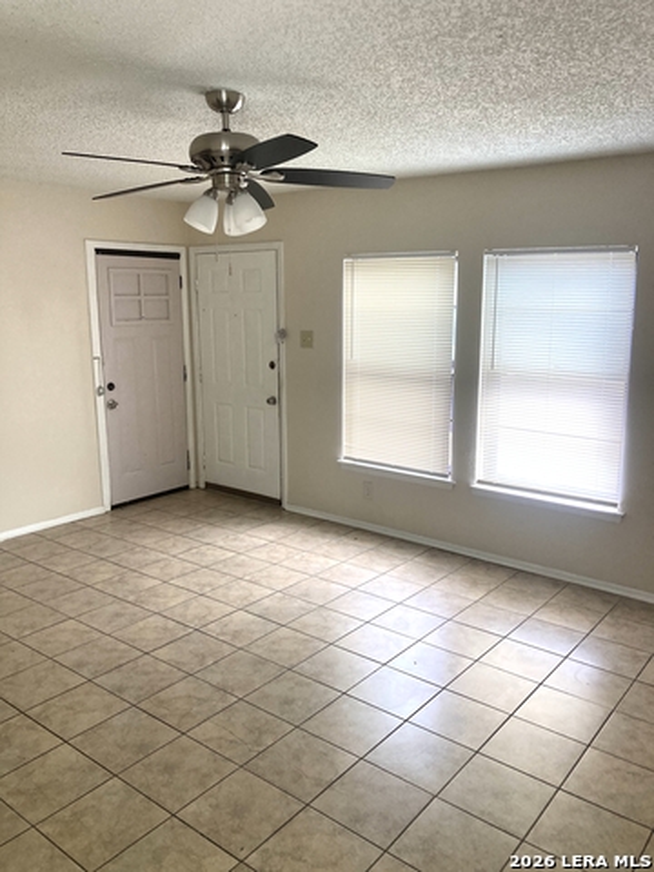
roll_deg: +2.1
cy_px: 436
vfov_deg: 63.4
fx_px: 705
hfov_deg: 49.7
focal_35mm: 28
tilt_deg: -4.9
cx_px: 327
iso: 80
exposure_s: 1/121
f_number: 1.8
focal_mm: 3.99
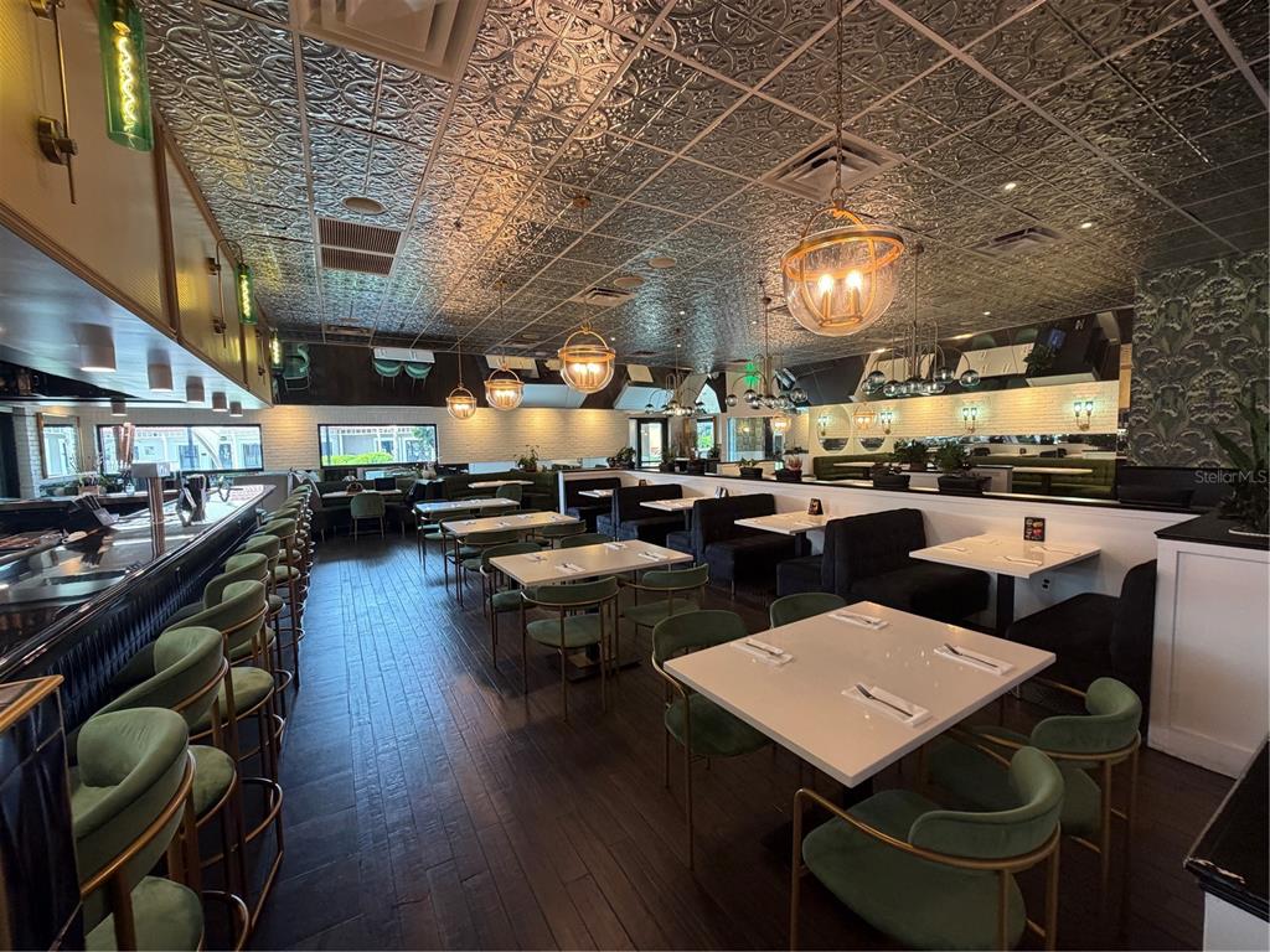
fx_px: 514
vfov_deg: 85.7
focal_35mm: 14
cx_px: 635
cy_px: 476
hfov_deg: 102.1
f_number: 2.2
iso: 200
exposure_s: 1/60
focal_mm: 2.22
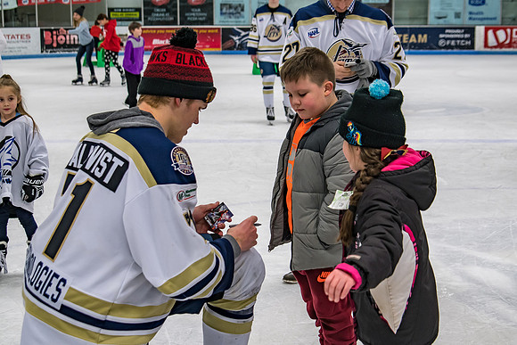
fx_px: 1016
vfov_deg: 19.3
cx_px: 270
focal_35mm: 71
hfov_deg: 28.5
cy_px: 172
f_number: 4
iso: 360
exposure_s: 1/250
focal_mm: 42
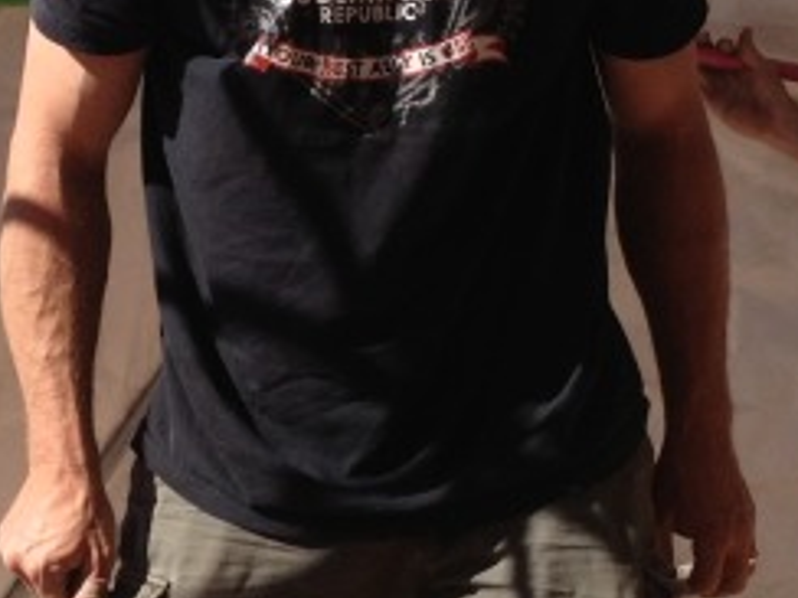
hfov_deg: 13.4
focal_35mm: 147
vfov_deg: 10.1
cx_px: 167
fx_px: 3389
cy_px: 284
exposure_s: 1/1453
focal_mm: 4.28
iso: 50
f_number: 2.4
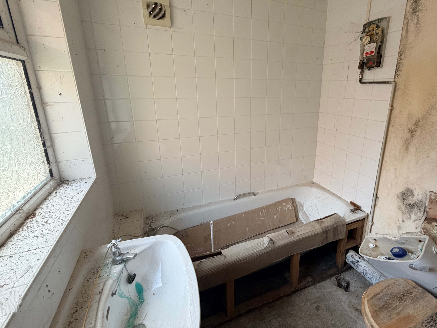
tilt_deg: -15.3
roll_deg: -1.2
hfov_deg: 90.2
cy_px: 145
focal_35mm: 17
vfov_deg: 74.5
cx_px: 255
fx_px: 215
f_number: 2.2
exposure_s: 1/121
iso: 200
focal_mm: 2.22
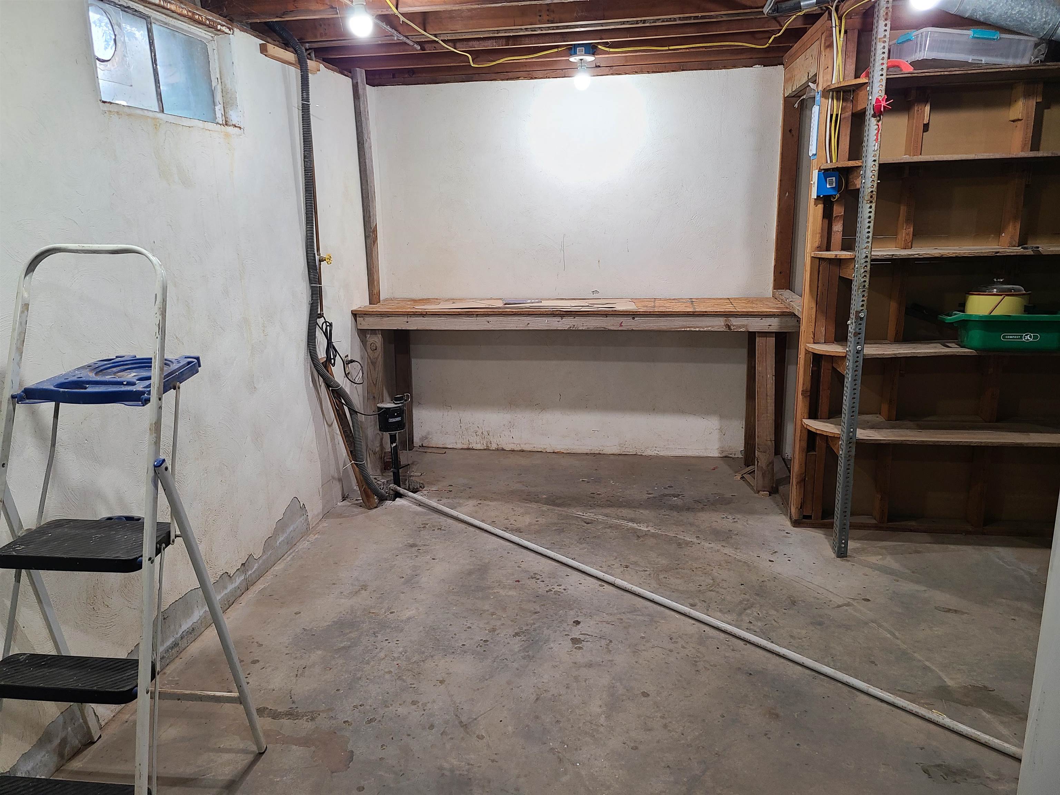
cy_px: 398
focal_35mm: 26
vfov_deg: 53.1
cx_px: 530
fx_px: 796
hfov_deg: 67.3
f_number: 1.8
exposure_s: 1/60
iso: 125
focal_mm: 5.4
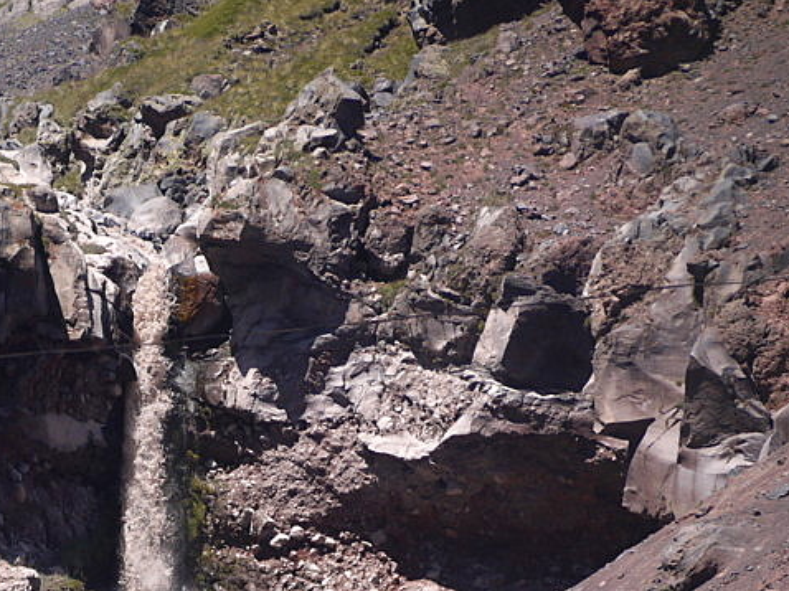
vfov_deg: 3.0
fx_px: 11231
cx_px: 61
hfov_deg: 4.0
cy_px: 579
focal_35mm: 493
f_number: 5
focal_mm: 115
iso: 100
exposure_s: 1/400
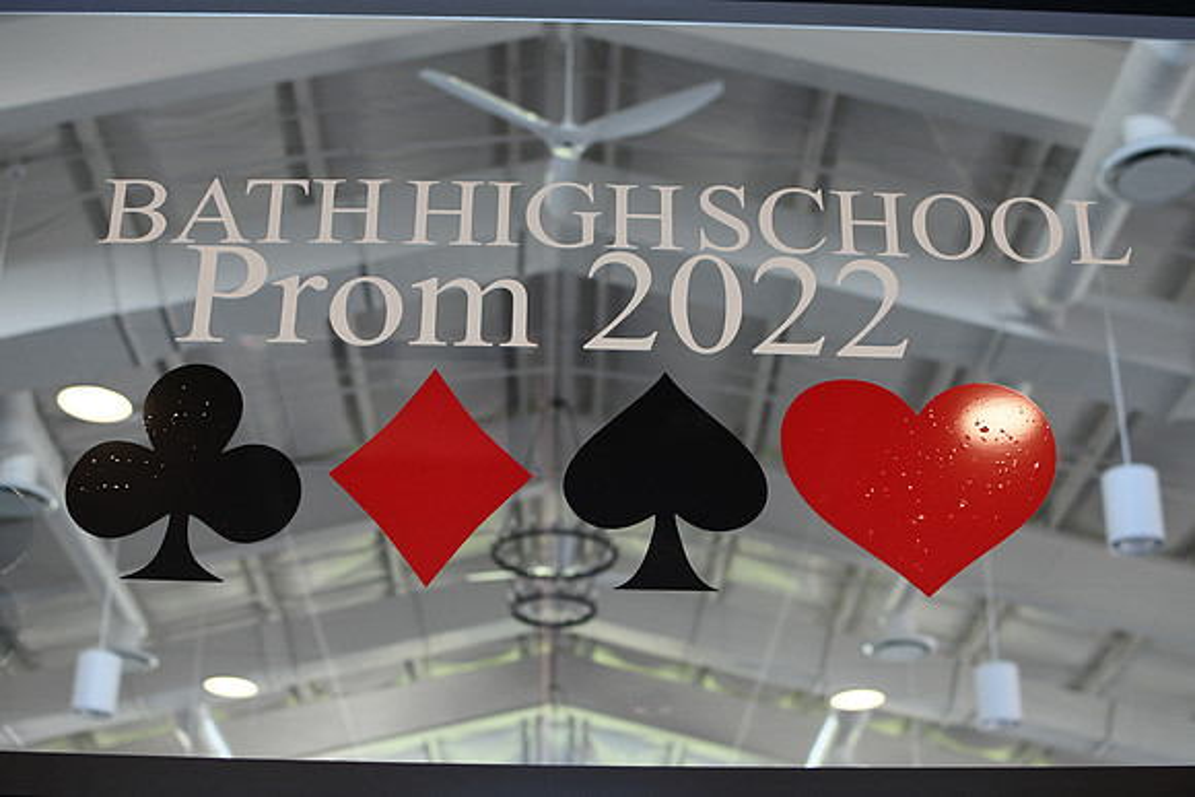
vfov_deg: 26.0
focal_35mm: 52
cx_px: 598
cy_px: 398
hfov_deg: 38.2
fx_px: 1726
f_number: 2.8
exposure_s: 1/250
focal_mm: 35
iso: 800
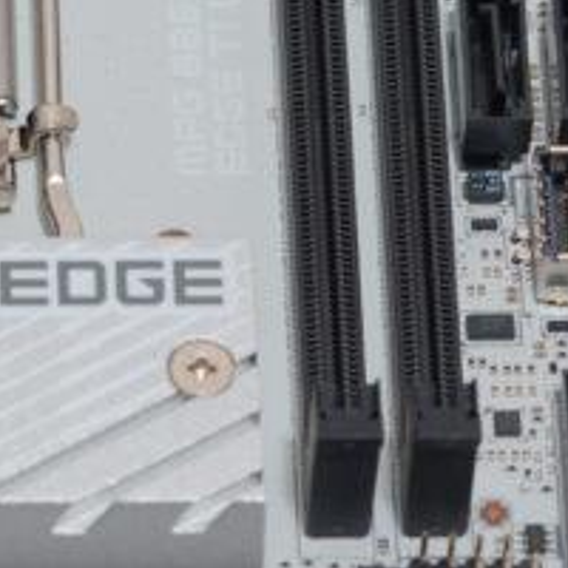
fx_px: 8224
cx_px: -281
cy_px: -87
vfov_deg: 3.9
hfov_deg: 3.9
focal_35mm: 443
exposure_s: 1/6
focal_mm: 100
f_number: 8
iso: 100
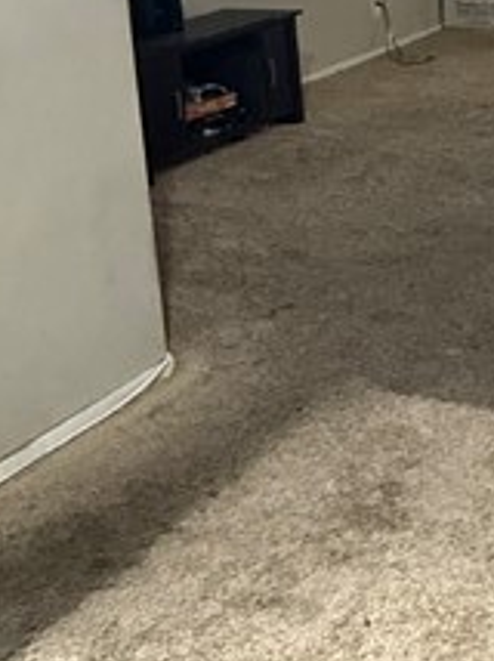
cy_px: 108
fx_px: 1277
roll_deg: +2.9
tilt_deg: -12.0
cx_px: 466
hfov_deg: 21.3
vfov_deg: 28.2
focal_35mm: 67
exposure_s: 1/40
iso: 1250
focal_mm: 2.22
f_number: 2.2
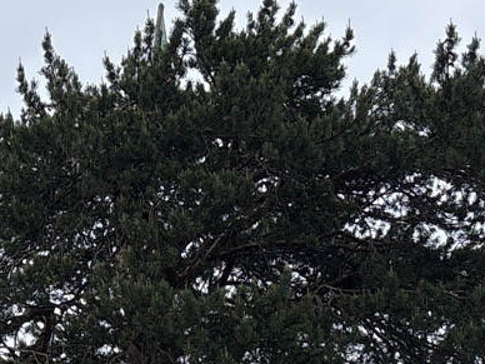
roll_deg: +0.2
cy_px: 614
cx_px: 14
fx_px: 1877
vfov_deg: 10.5
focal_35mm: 134
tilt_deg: +8.6
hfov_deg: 14.5
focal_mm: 5.96
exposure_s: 1/1799
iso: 50
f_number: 1.6
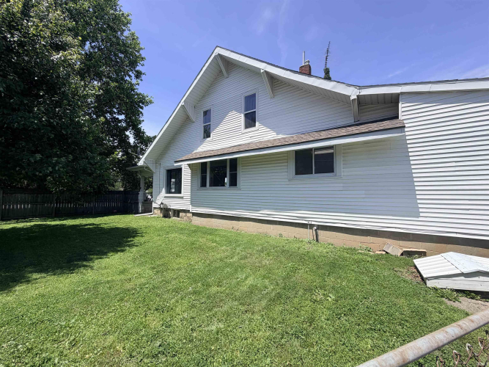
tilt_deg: +4.4
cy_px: 184
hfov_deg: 102.1
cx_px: 244
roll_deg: +1.1
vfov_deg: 85.7
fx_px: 198
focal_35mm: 14
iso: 20
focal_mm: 2.22
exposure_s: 1/830
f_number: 2.2
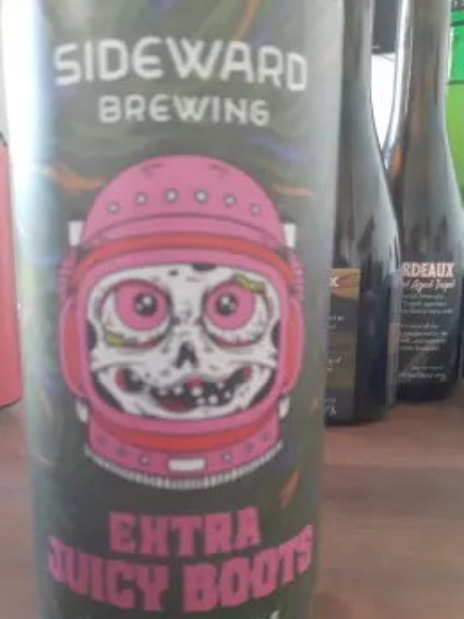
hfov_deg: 45.4
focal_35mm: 31
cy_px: 354
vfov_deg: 58.1
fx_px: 554
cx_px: 204
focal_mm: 3.6
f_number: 1.9
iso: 320
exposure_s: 1/25
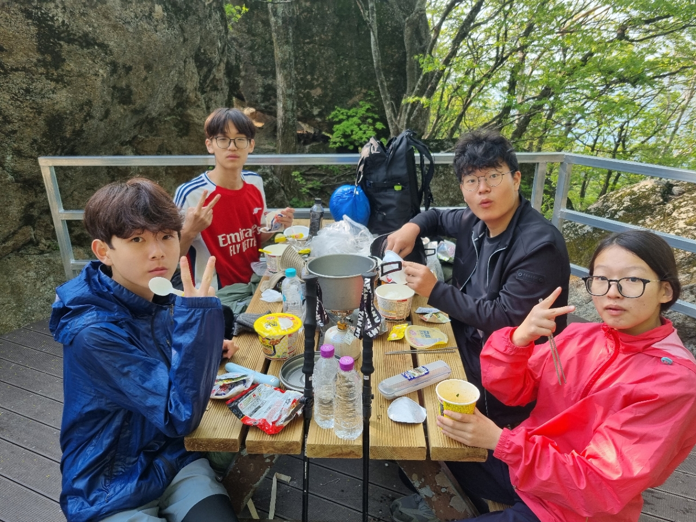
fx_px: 523
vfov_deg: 53.1
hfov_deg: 67.3
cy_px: 261
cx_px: 348
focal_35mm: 26
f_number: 1.8
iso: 50
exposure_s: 1/475
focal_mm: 5.4
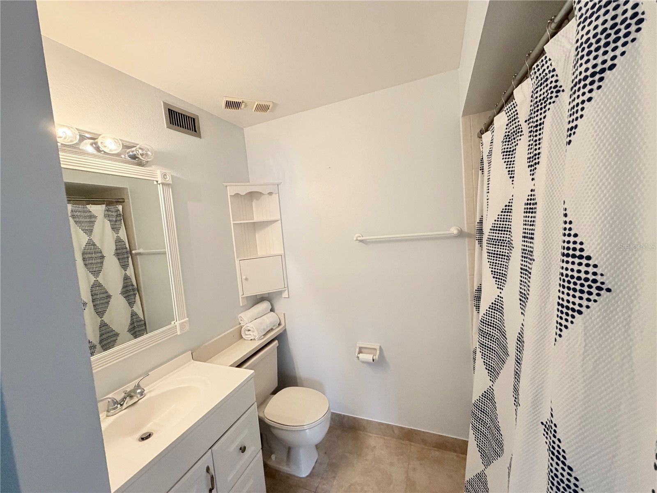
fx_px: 266
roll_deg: +4.9
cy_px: 246
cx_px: 328
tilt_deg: -4.2
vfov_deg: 85.7
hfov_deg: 102.1
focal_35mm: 14
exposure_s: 1/60
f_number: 2.2
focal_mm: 2.22
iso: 500
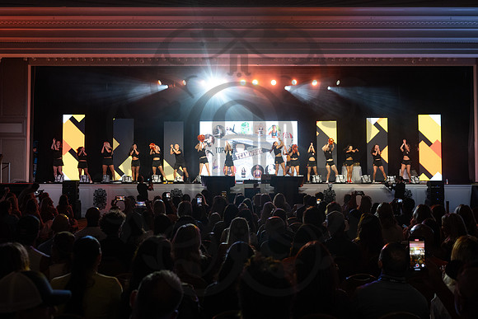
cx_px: 239
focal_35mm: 35
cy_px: 160
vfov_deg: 37.8
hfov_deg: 54.3
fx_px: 466
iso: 1250
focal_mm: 35
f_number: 3.5
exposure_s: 1/160
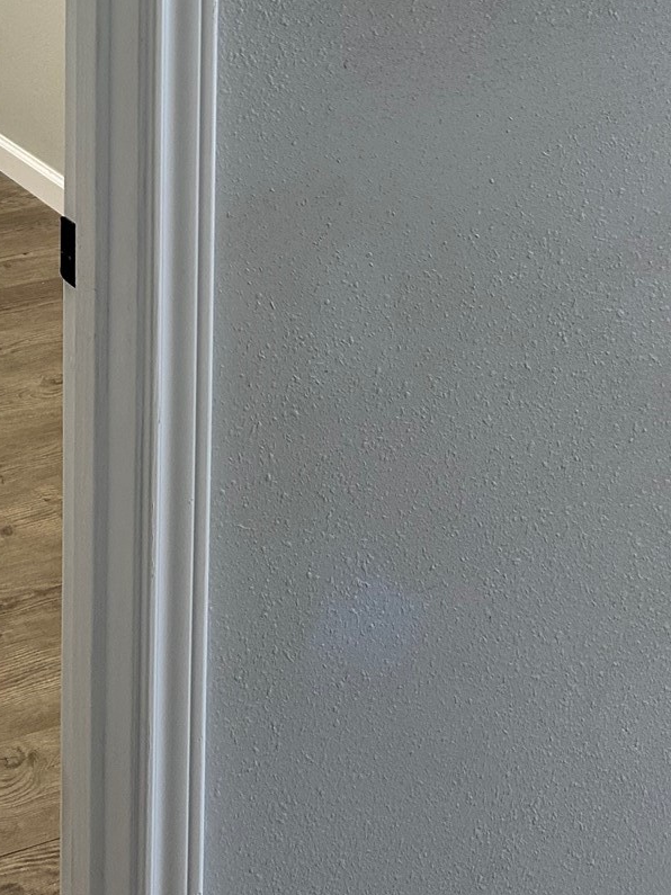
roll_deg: -0.6
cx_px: -140
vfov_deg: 26.2
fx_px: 1732
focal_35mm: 67
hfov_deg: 20.5
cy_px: -147
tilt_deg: -9.5
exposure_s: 1/120
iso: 125
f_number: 1.5
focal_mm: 5.7
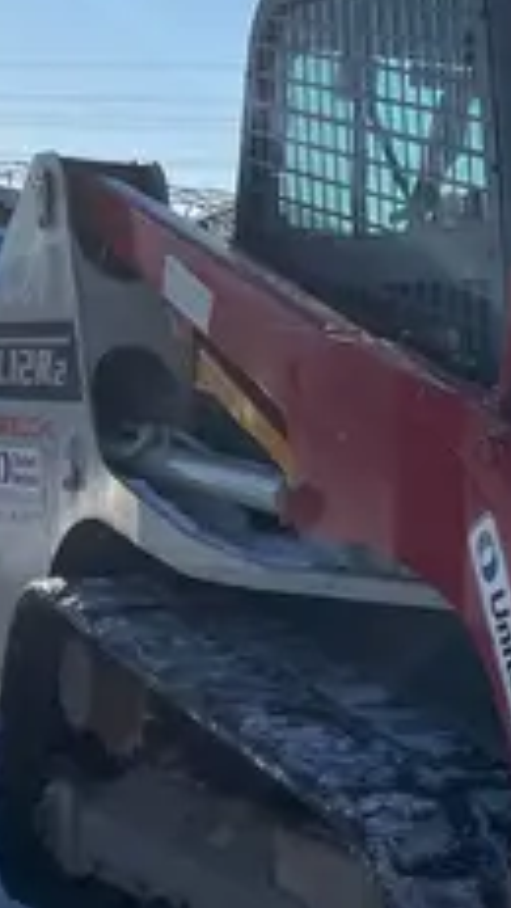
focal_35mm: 97
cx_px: 629
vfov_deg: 21.8
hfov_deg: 12.2
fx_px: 2336
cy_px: 706
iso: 32
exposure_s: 1/3472
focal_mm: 3.99
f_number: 1.8
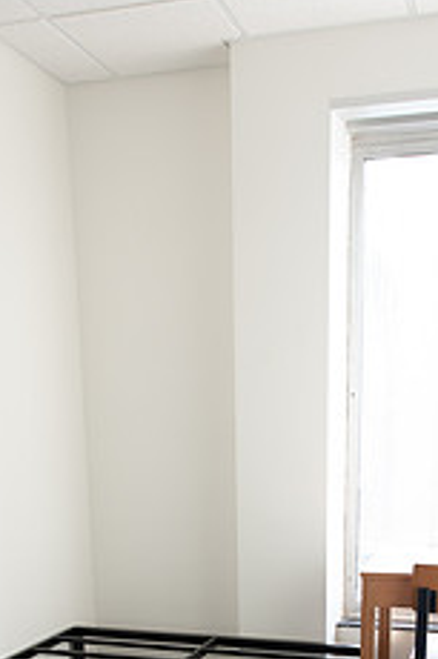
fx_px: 859
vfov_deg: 38.3
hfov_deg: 28.6
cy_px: 625
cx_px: 259
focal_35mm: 47
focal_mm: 24
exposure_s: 1/200
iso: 640
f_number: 3.2
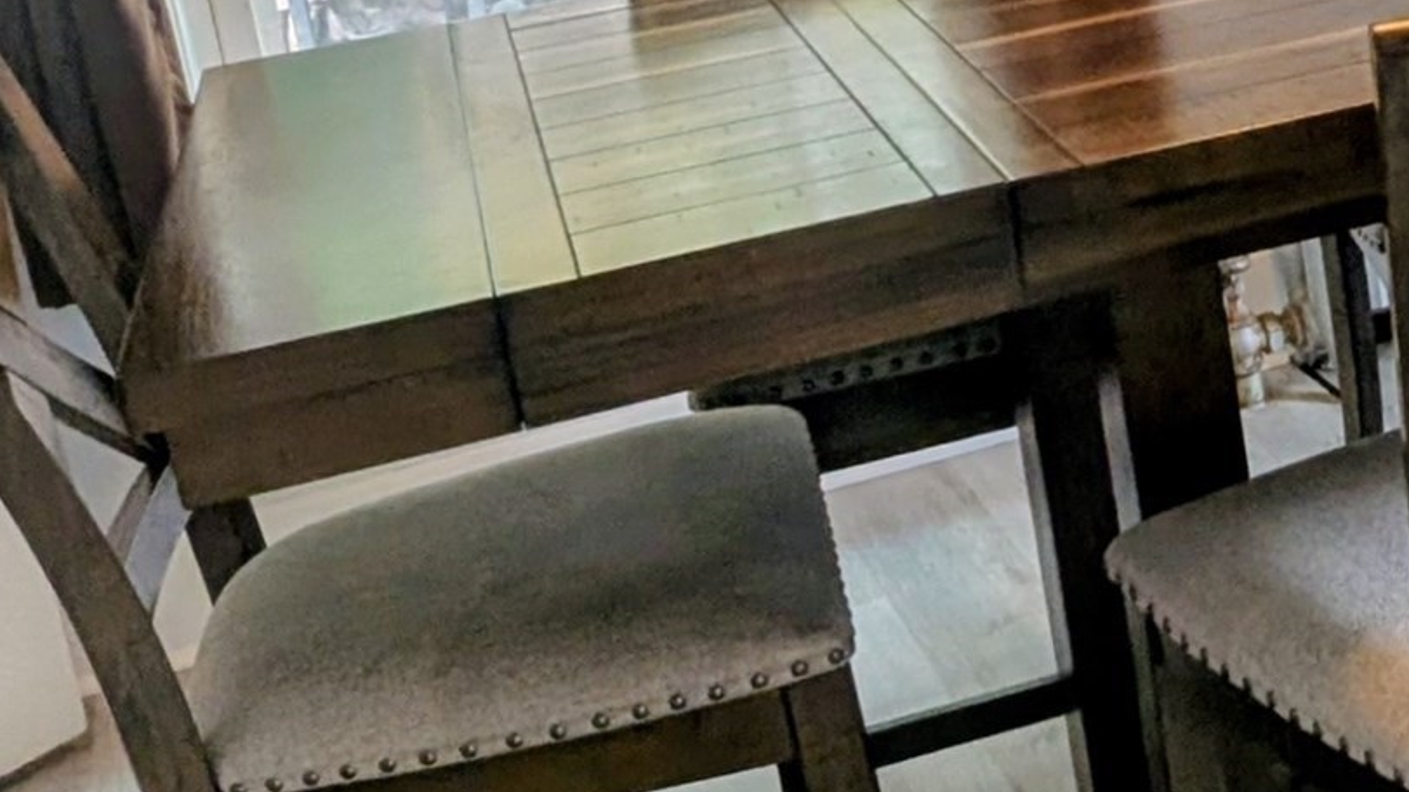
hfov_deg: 39.2
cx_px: 1501
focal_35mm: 44
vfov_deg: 25.7
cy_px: -3
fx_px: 1644
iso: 47
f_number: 2.2
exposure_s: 1/40
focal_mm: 2.22
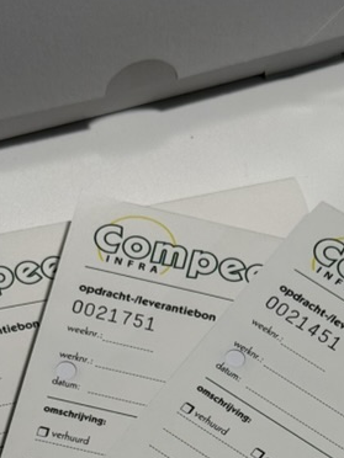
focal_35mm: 132
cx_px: 249
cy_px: 587
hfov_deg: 11.2
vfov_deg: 14.4
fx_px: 1749
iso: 64
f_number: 1.78
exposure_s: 1/439
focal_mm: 6.76
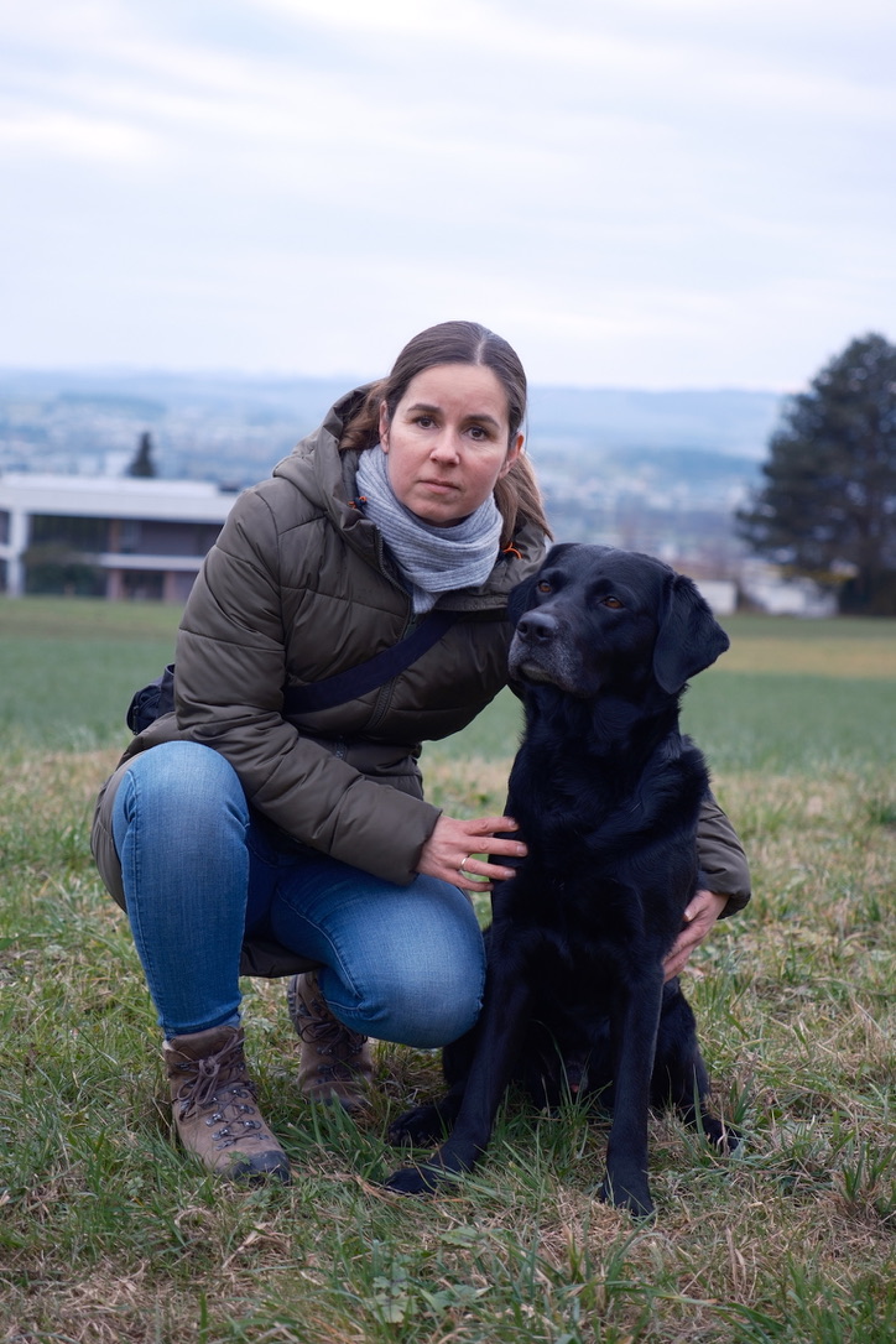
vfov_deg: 27.0
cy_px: 672
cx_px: 448
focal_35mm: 75
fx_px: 2800
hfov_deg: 18.2
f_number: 2.8
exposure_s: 1/100
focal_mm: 50
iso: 200
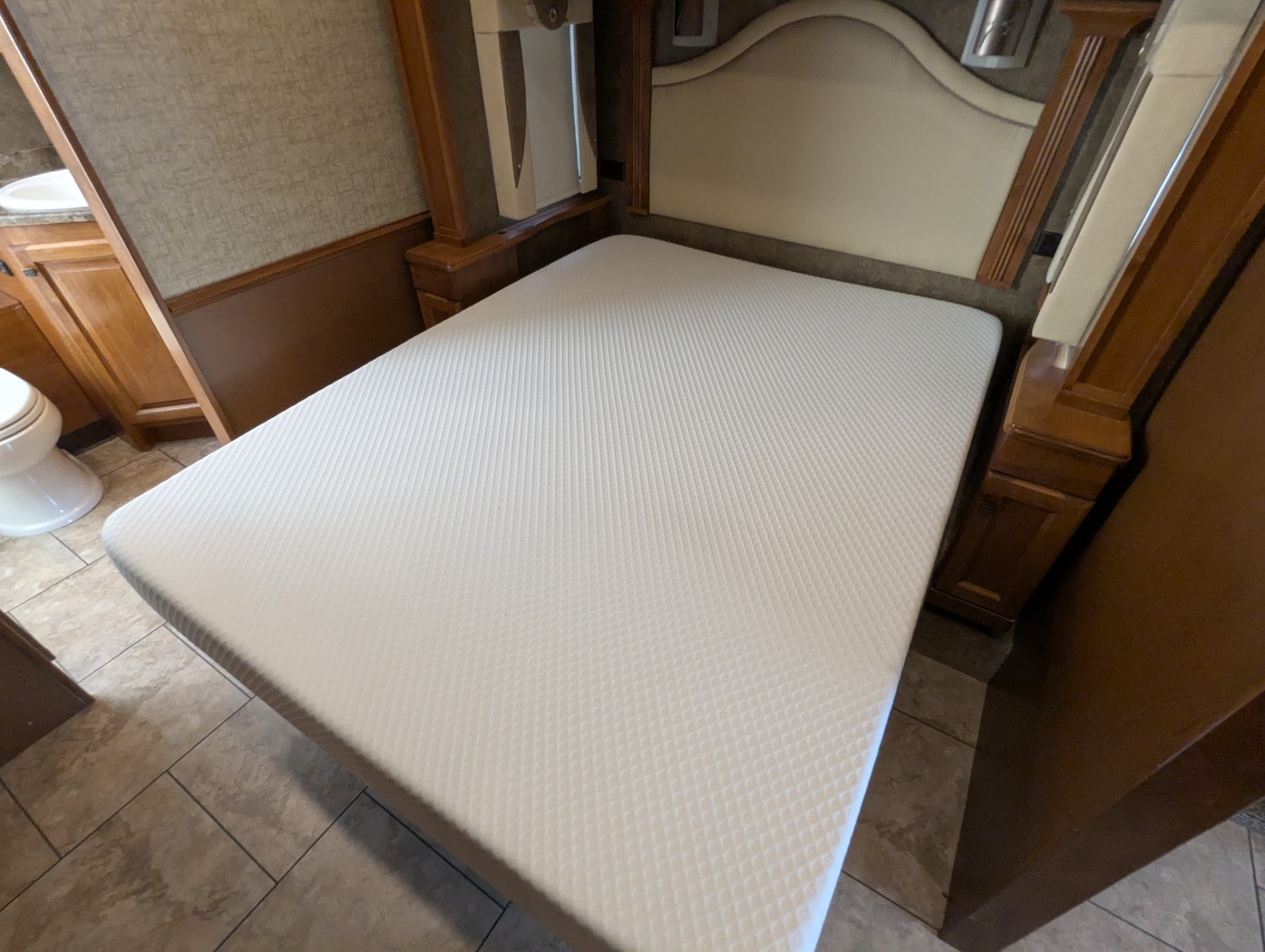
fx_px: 585
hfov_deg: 94.4
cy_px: 476
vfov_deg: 78.2
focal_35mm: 16
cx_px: 632
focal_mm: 2.35
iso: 394
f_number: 2.2
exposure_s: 1/43.8
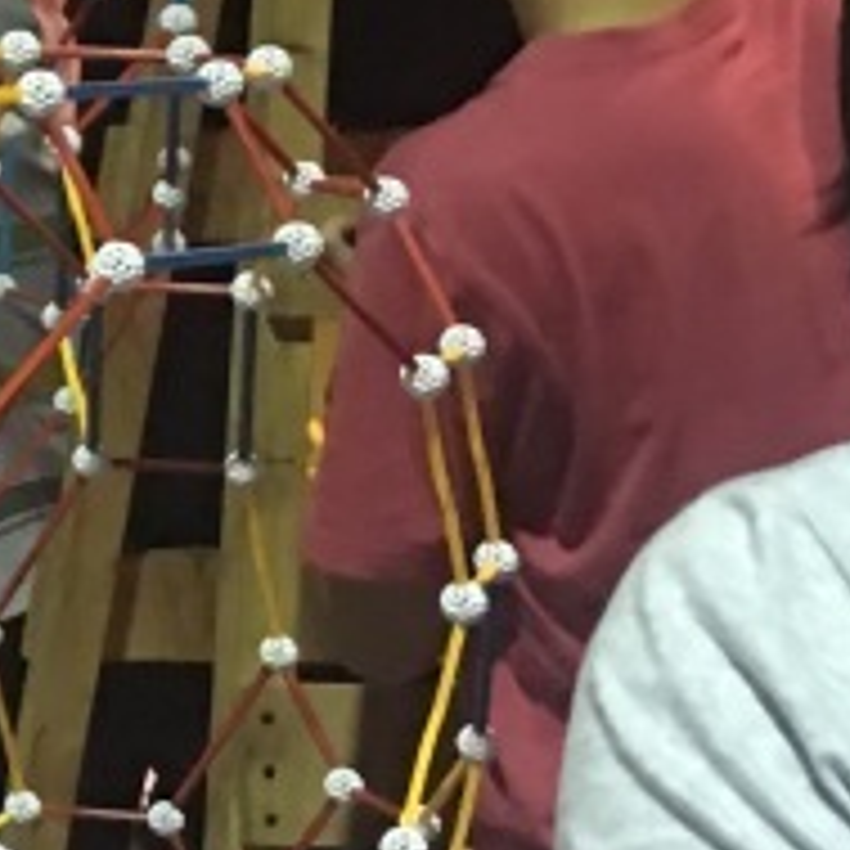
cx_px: -967
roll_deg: -1.5
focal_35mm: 139
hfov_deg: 11.1
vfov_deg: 12.5
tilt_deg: -4.5
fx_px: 3862
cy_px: 112
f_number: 2.2
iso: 64
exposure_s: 1/4
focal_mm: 4.15
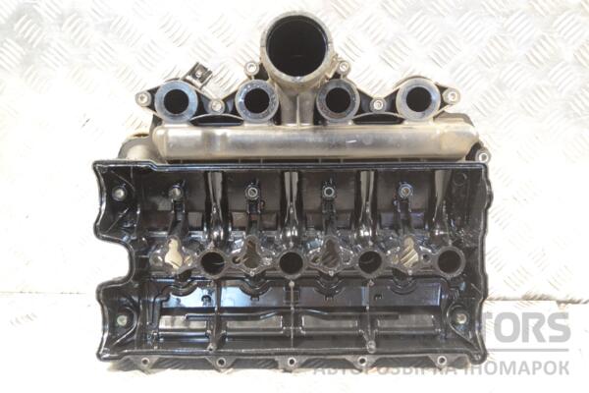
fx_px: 736
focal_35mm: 45
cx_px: 294
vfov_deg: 29.9
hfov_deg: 43.6
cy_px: 196
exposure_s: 1/80
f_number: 4.5
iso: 3200
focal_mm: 30
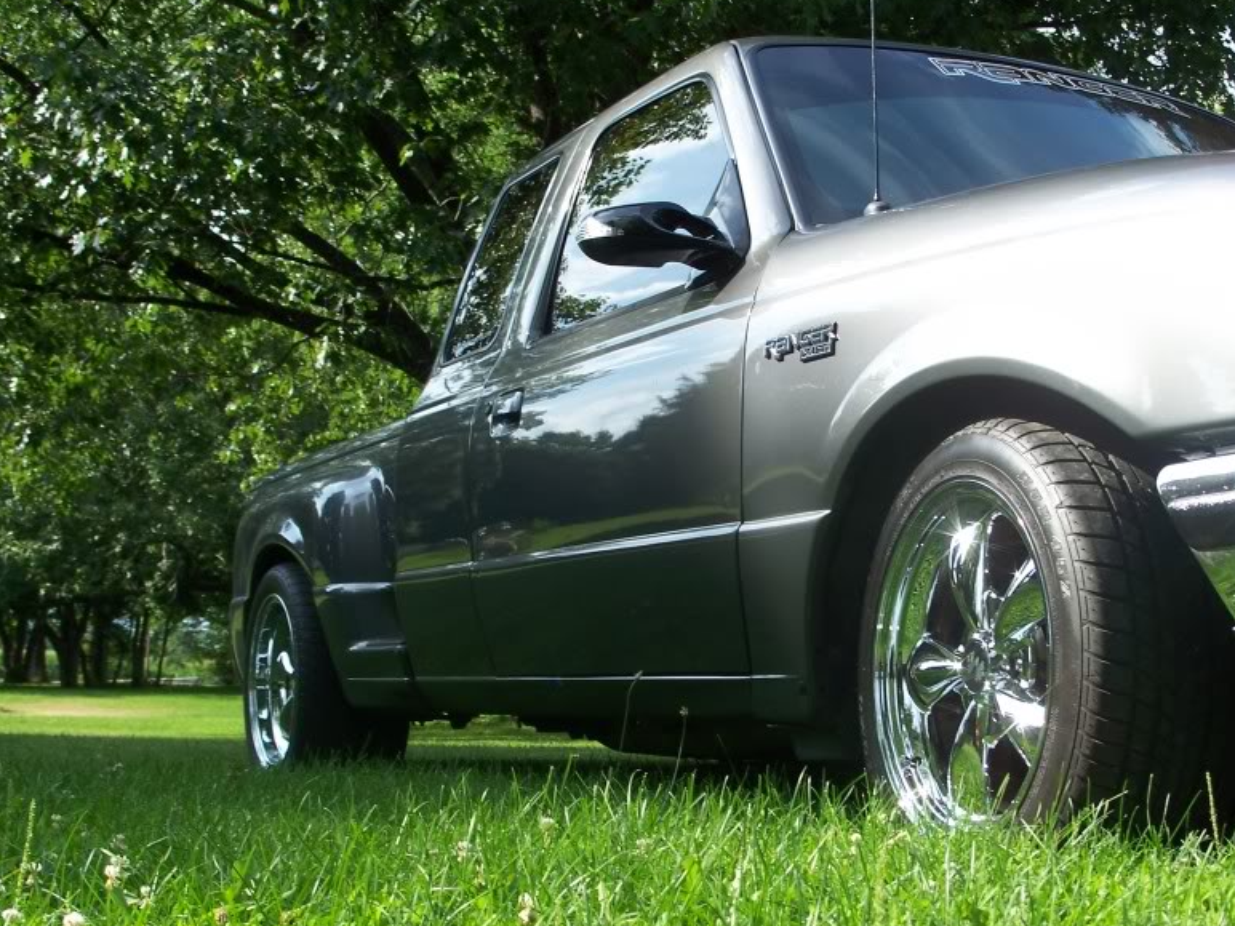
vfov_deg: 25.6
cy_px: 593
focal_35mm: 57
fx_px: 2034
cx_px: 790
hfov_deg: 33.6
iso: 64
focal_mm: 9.1
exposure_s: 1/320
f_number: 3.2
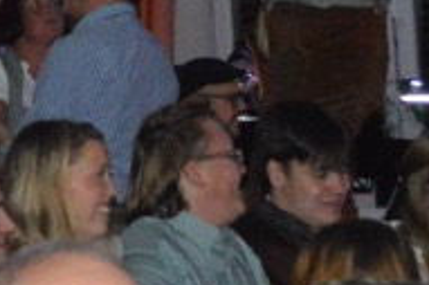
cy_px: -57
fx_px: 3108
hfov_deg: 7.7
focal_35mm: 261
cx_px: -287
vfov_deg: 5.2
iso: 3200
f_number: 4.2
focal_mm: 26
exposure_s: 1/60
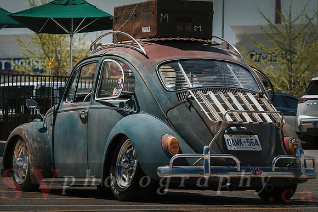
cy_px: 106
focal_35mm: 228
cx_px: 159
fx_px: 2014
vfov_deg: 6.0
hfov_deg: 9.0
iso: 125
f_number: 8
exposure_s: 1/160
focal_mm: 150
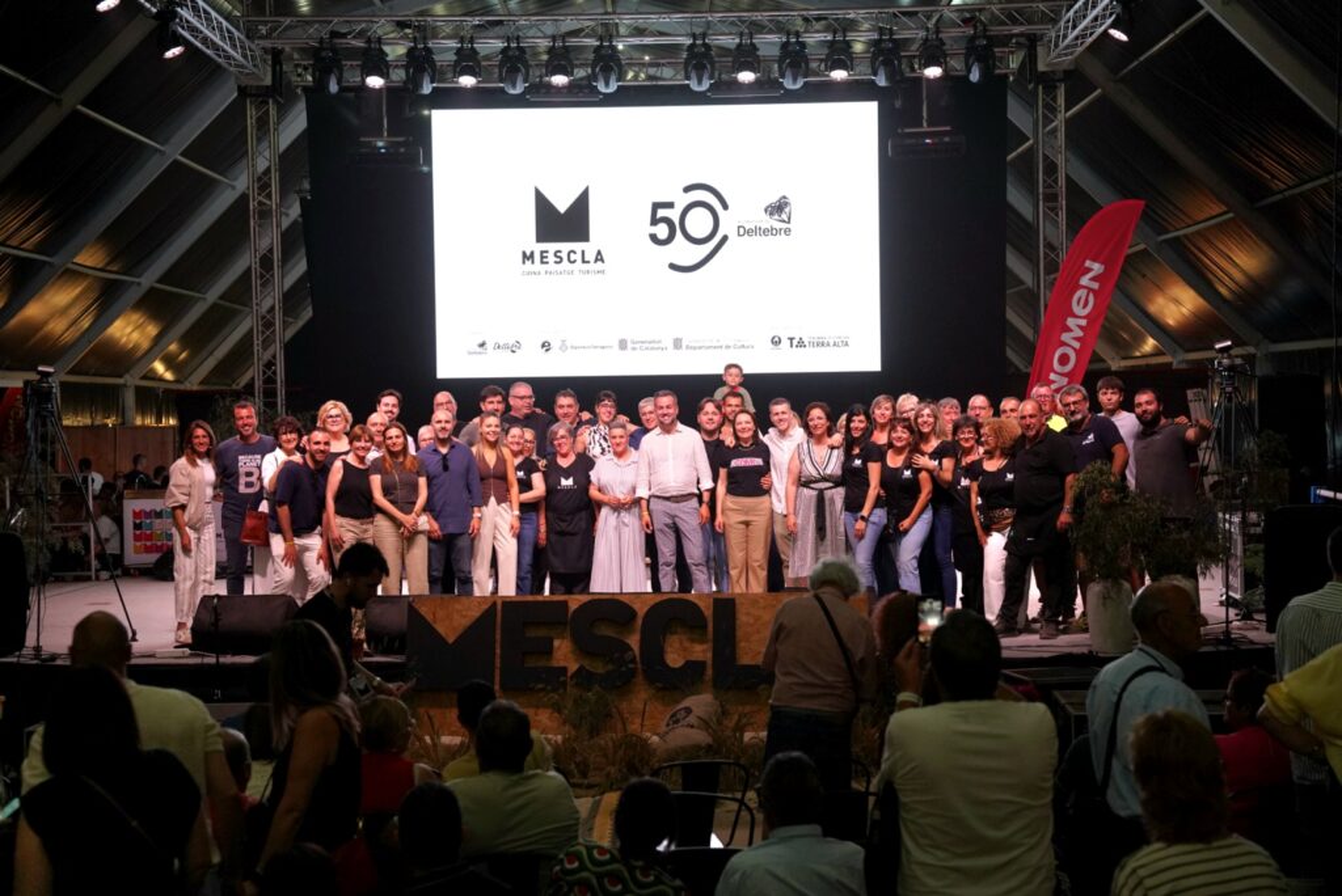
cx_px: 671
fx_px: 2025
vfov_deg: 25.0
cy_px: 448
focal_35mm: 54
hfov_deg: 36.7
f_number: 4
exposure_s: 1/323
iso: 2500
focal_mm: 54.3
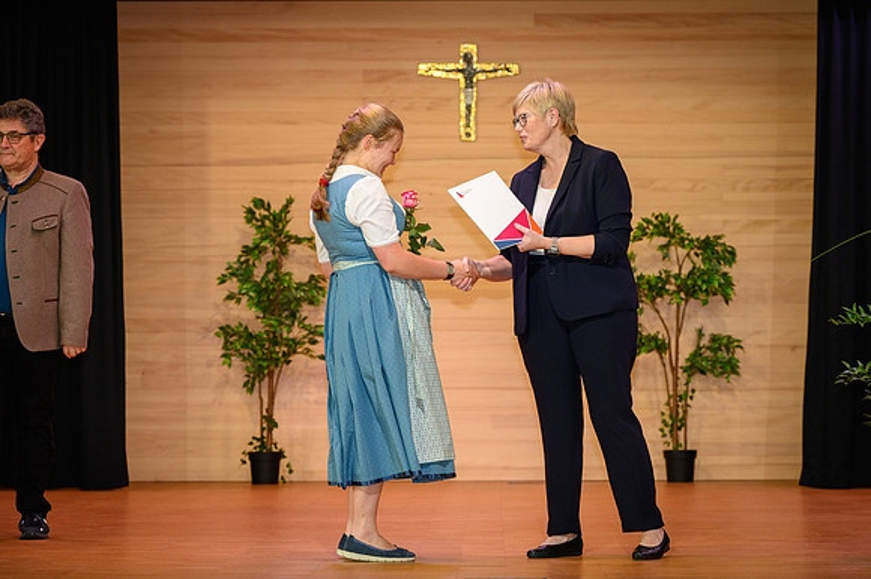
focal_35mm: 124
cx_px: 468
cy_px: 255
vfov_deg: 11.1
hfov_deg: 16.5
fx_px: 2994
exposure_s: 1/200
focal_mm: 110
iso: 2000
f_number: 5
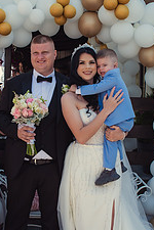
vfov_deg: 34.5
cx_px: 60
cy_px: 125
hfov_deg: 23.3
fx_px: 372
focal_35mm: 58
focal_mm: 29
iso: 200
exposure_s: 1/200
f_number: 7.1
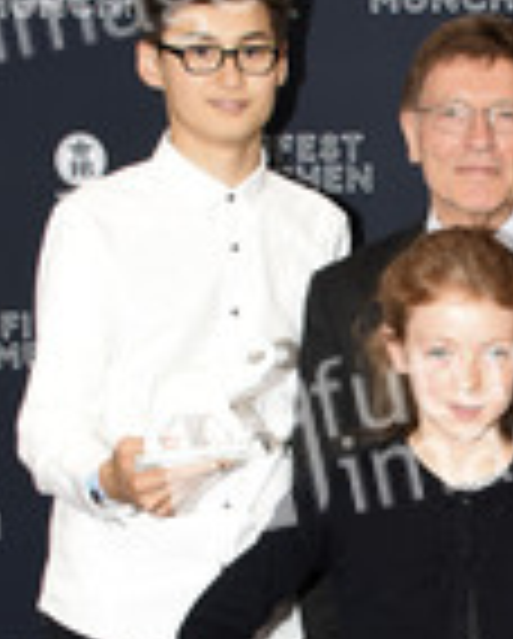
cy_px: 662
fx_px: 1648
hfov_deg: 17.3
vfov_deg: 21.1
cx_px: 518
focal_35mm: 87
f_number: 4.5
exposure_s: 1/160
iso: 160
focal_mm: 22
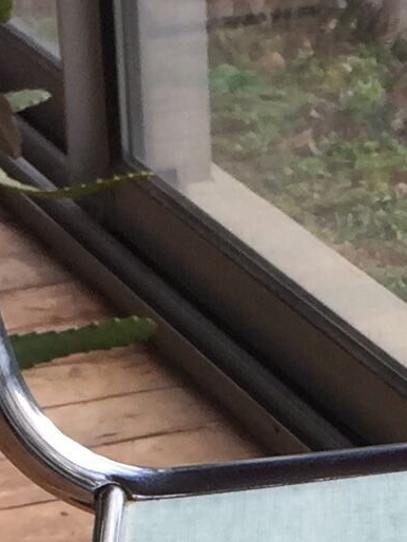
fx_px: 2882
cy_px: 789
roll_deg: -0.2
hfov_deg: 8.0
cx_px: 443
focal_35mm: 184
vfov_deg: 10.4
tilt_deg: -27.6
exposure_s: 1/222
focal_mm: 4.15
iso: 32
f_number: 2.2
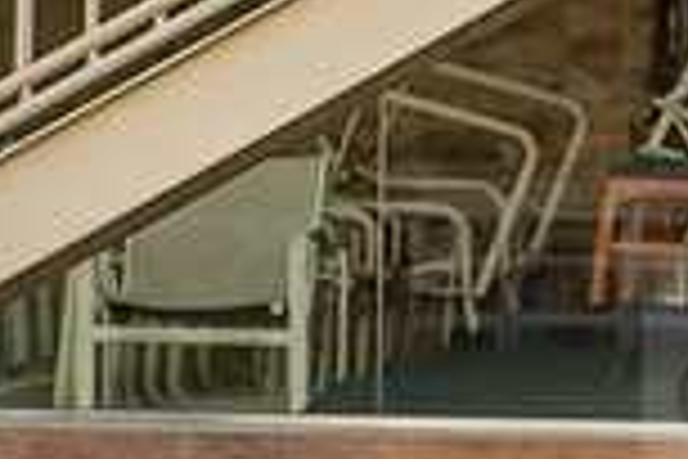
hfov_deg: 3.1
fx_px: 12689
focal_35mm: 664
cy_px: 358
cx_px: 1034
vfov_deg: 2.1
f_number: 4
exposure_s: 1/320
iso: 800
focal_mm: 175
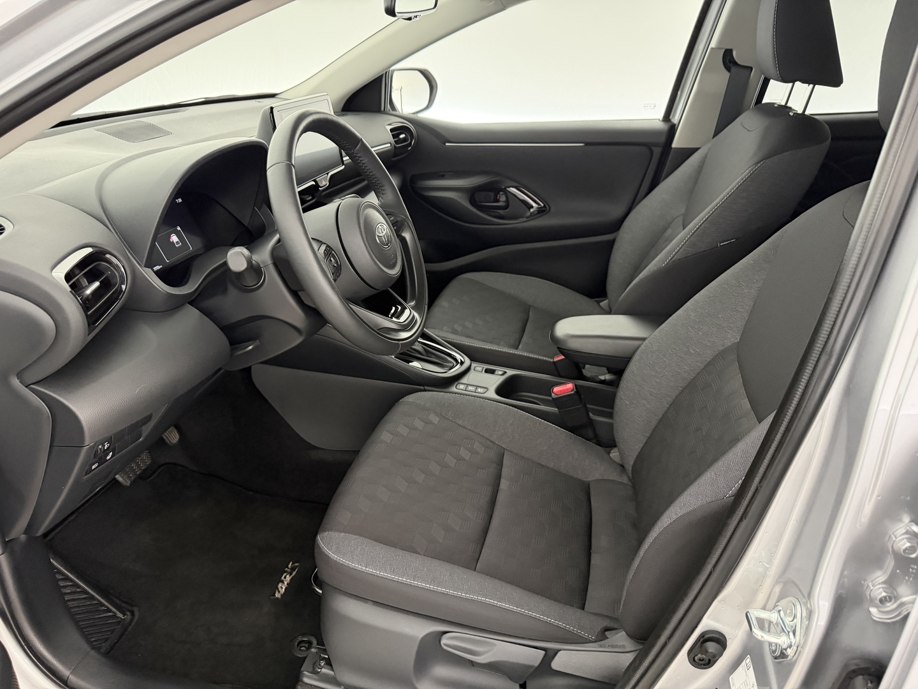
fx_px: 636
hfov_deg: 71.6
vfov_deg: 56.8
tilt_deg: -25.7
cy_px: 344
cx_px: 459
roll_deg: -1.6
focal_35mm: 24
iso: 800
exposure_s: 1/33
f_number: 1.78
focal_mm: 6.76
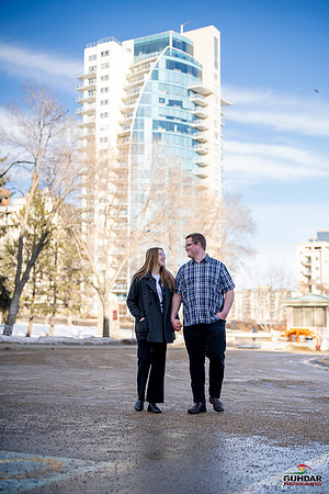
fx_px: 685
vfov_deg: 39.6
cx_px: 164
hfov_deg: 27.0
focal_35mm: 50
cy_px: 247
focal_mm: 50
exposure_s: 1/6400
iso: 320
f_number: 1.8
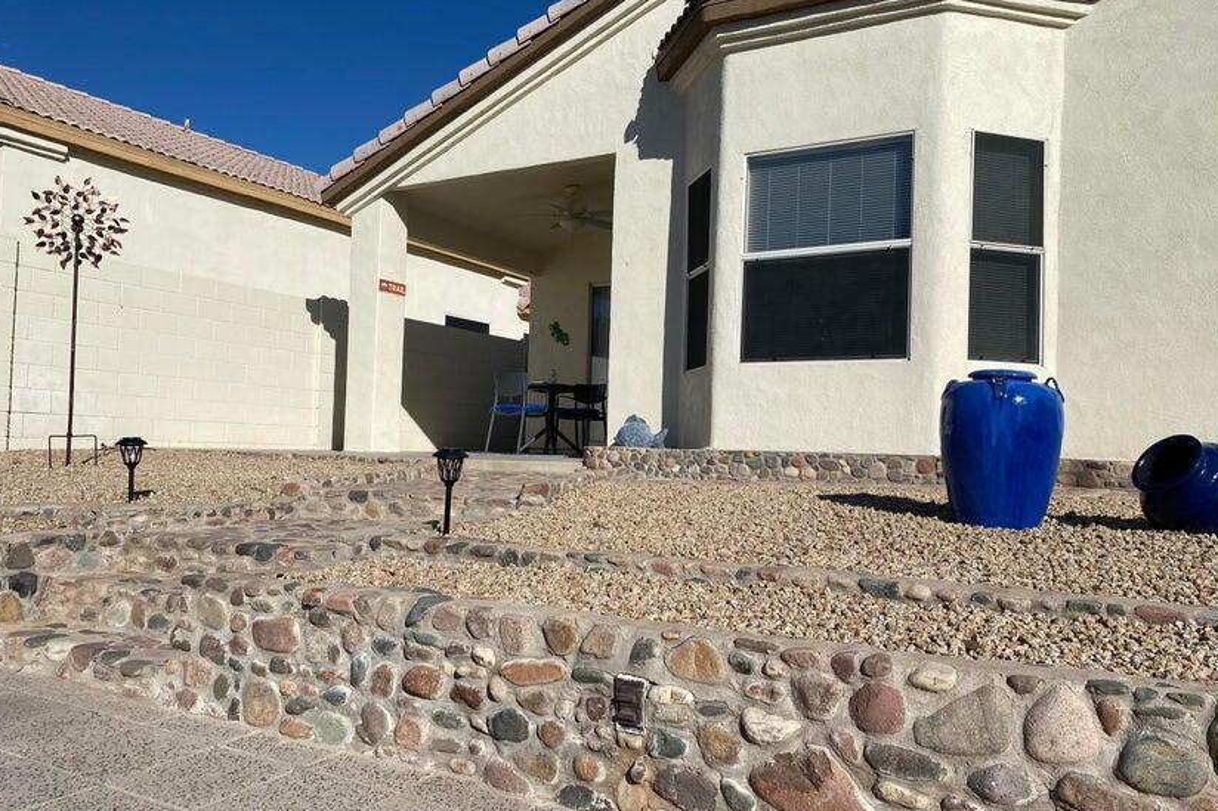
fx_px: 947
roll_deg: -1.9
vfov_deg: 46.4
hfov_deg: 65.5
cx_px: 613
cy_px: 399
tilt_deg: +1.9
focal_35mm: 28
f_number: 1.8
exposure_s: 1/7194
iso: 32
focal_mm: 4.25
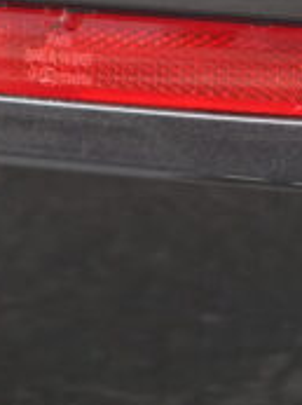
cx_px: -143
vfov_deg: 9.2
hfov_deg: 6.9
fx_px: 2464
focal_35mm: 211
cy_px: -186
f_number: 5
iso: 2000
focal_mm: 37
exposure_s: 1/160
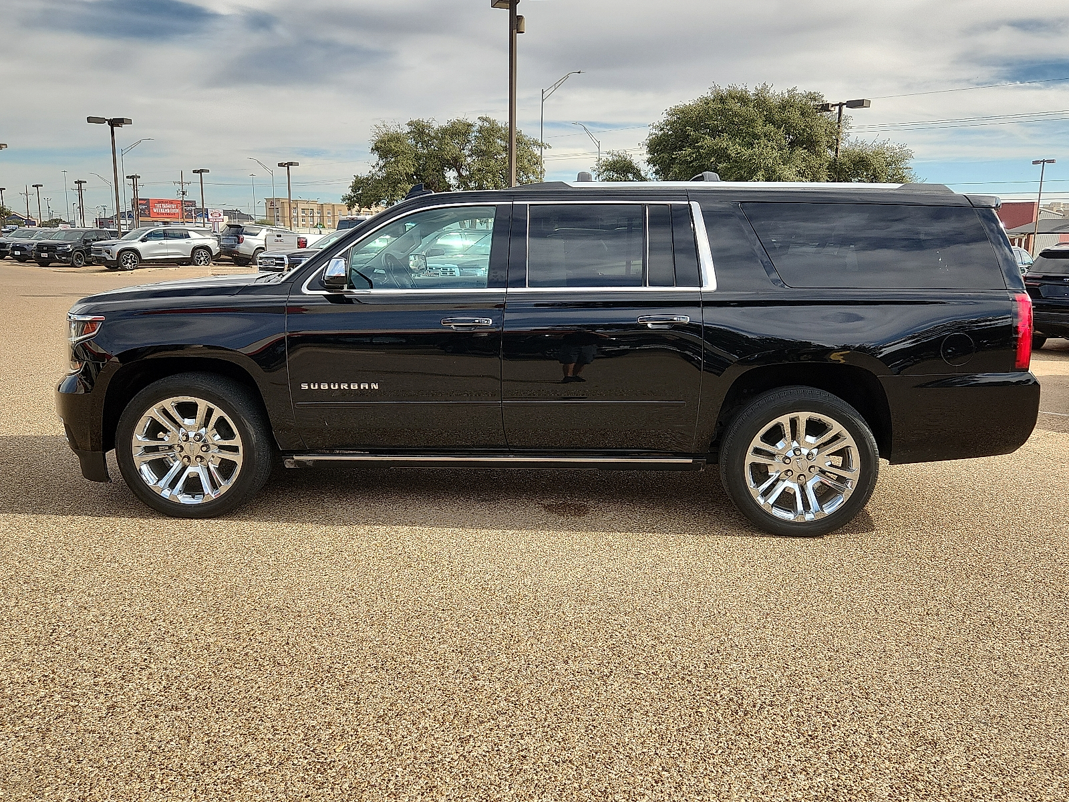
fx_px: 710
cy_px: 401
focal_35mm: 23
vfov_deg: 58.9
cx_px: 534
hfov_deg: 73.9
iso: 50
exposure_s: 1/909
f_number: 1.8
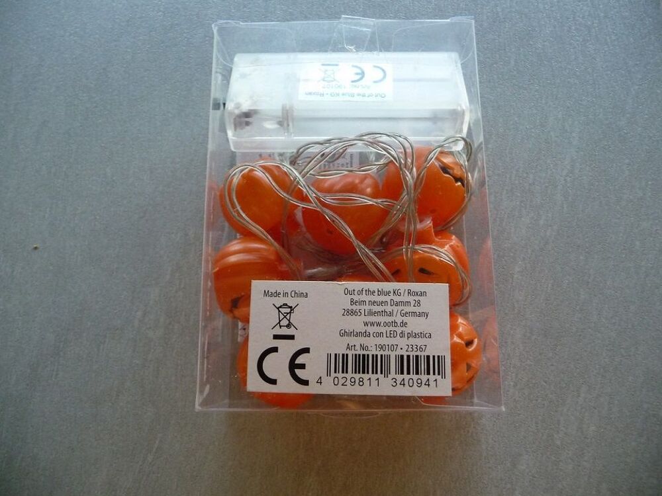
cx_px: 331
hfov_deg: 63.4
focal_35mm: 28
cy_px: 248
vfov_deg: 49.7
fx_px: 535
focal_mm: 4.7
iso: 200
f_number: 3.3
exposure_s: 1/30
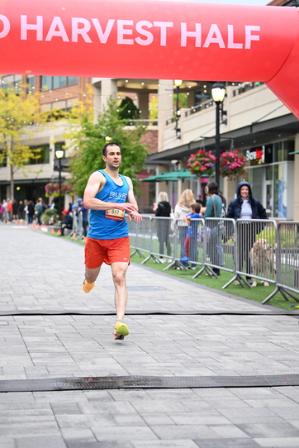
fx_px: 883
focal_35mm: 71
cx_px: 148
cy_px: 222
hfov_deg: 19.2
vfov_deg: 28.4
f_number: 2.8
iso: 1600
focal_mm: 70
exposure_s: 1/1600
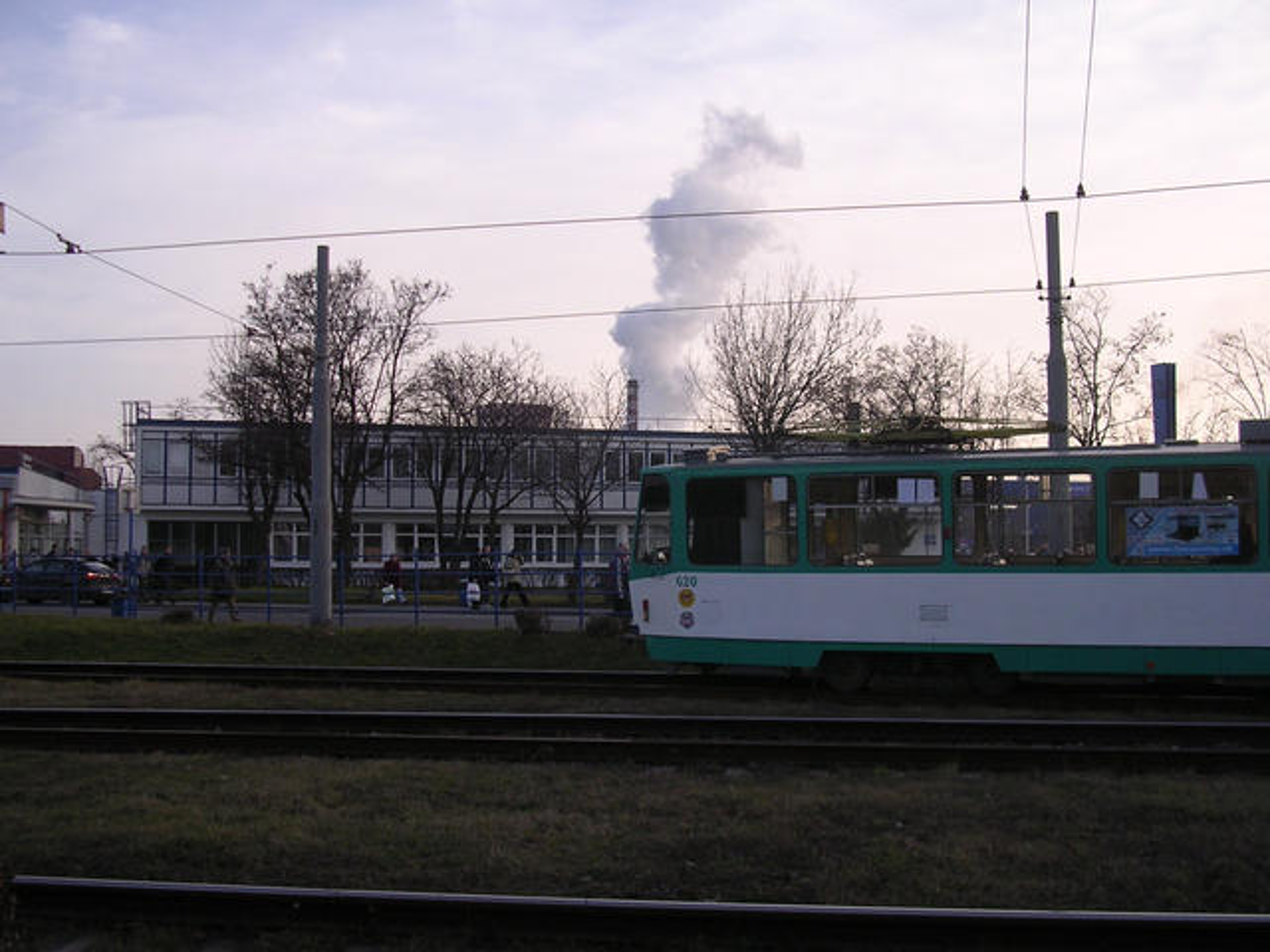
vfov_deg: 37.7
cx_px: 635
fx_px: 1394
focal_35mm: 38
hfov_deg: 49.0
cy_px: 476
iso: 100
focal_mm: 5.8
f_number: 2.8
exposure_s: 1/329
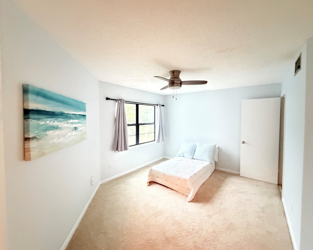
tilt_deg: -2.6
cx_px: 156
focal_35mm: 15
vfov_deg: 84.0
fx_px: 139
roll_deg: -0.6
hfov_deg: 96.8
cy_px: 122
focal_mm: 2.22
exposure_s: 1/30
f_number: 2.2
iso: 1600
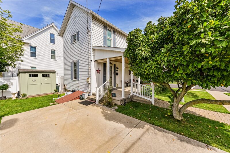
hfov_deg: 104.3
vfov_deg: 81.1
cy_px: 76
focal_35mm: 14
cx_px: 115
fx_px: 89
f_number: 8
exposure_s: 1/250
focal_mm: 14
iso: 100
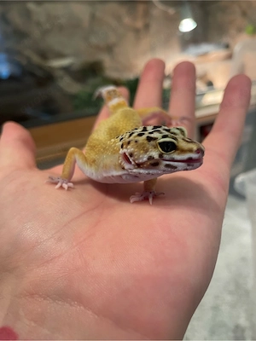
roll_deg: +7.5
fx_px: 256
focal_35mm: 26
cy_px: 170
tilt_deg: -18.1
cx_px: 128
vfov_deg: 67.3
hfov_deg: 53.1
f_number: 1.6
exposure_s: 1/50
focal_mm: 4.2
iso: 250
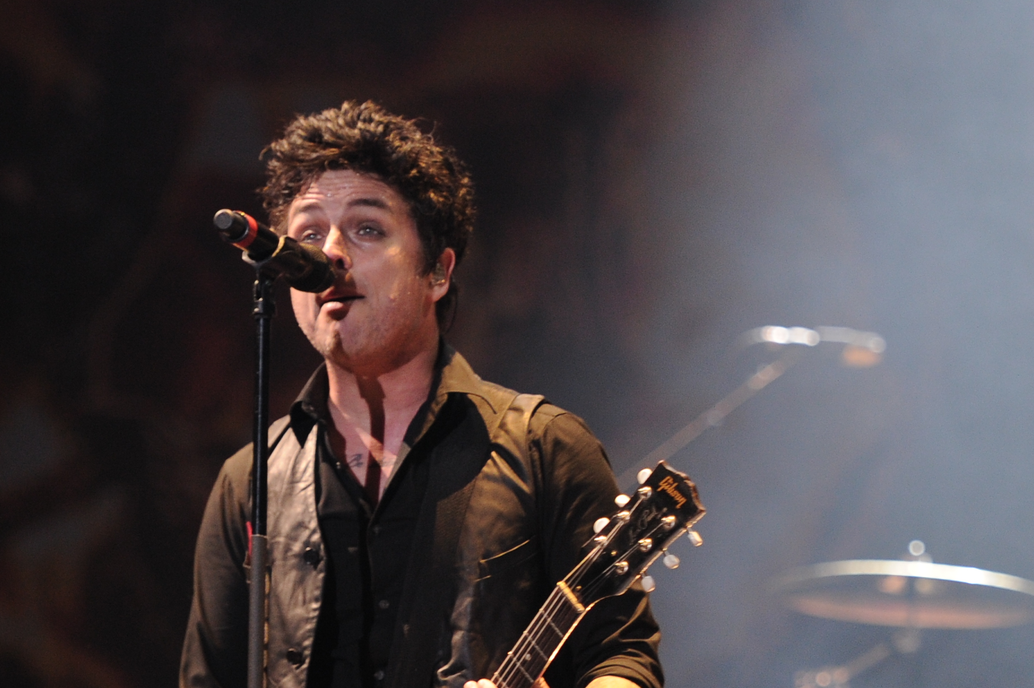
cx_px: 881
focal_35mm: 349
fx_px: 10017
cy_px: 539
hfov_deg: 5.9
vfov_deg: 3.9
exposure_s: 1/200
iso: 1600
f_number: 2.8
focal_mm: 150
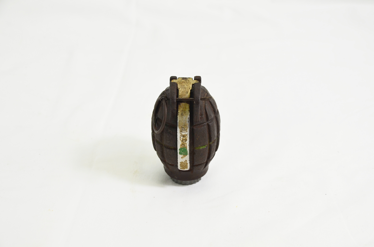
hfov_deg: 35.1
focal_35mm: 57
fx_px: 591
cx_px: 187
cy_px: 124
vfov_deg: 23.7
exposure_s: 1/125
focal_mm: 38
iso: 200
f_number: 5.6
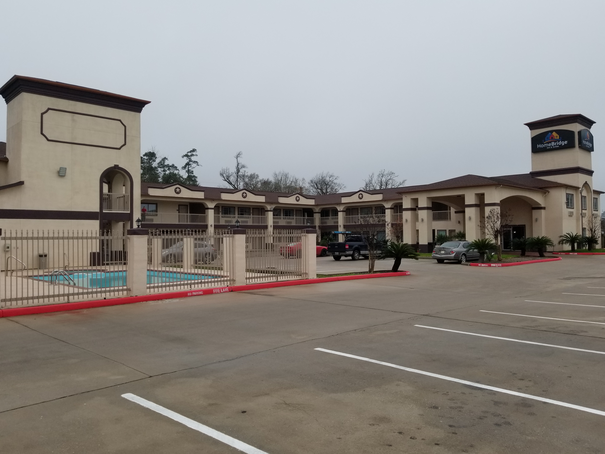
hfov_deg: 67.3
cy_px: 227
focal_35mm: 26
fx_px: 454
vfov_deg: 53.1
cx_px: 302
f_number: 1.7
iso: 50
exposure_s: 1/1104
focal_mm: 4.25
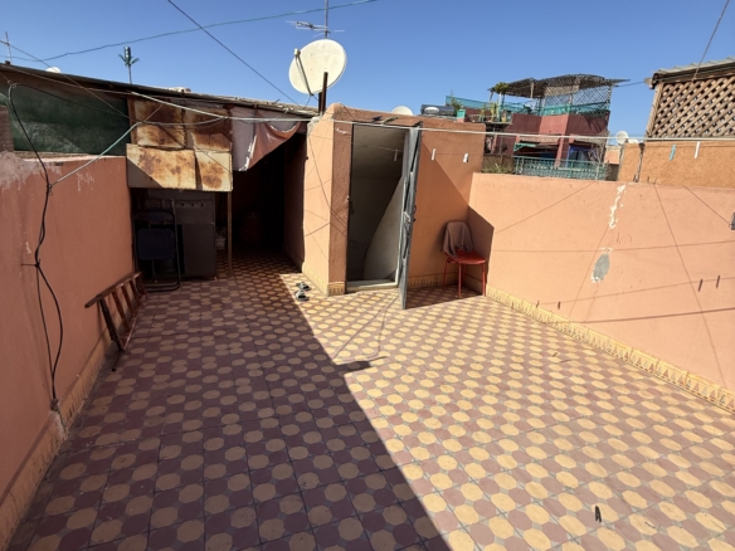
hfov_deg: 102.1
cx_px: 368
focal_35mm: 14
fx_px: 297
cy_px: 276
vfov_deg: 85.7
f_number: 2.2
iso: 50
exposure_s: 1/2410
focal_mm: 2.22
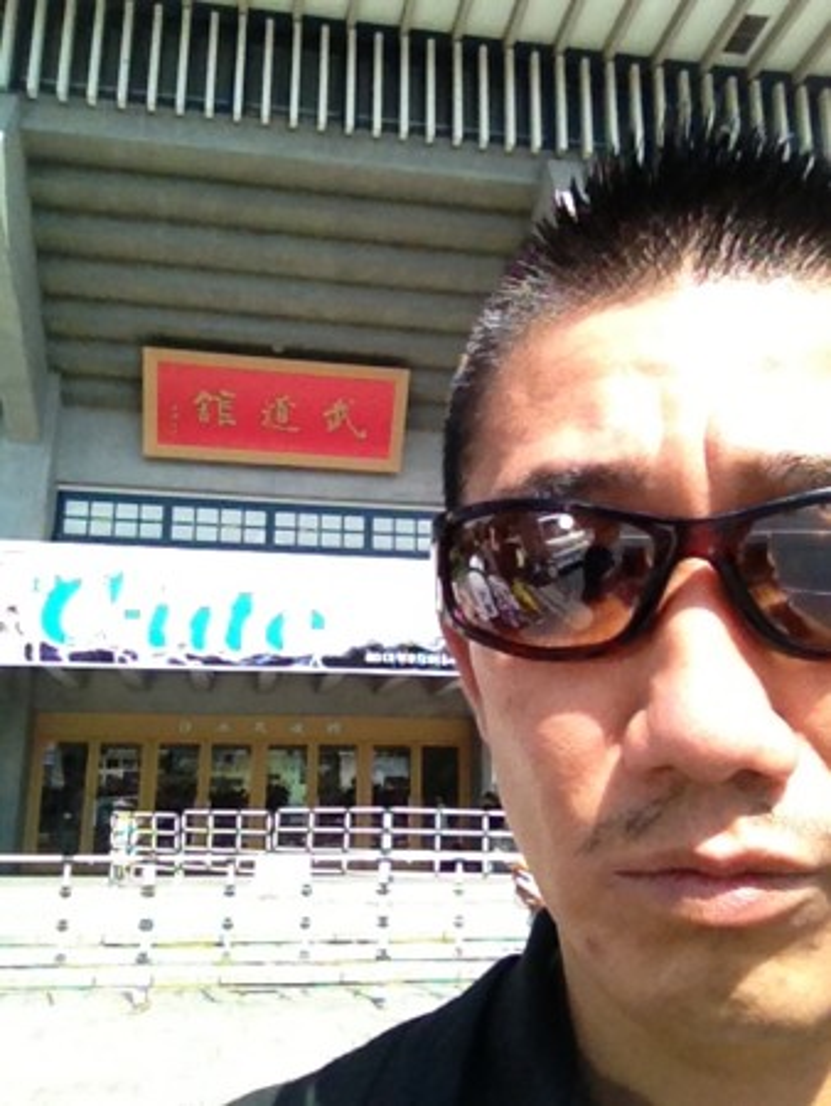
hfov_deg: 40.7
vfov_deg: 52.6
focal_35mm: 35
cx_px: 416
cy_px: 553
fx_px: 1119
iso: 160
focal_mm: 1.85
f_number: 2.4
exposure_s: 1/1992
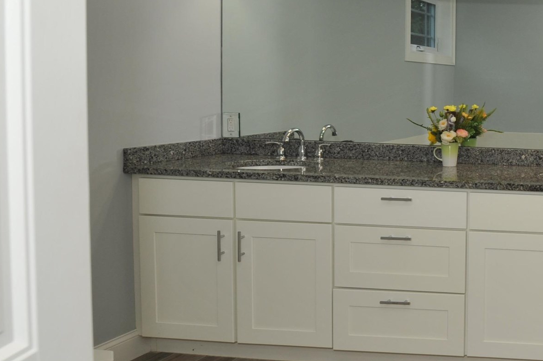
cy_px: 122
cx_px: 671
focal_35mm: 39
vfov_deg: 33.9
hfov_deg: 36.5
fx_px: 588
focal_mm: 15
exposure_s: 1/125
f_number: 7.1
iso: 400
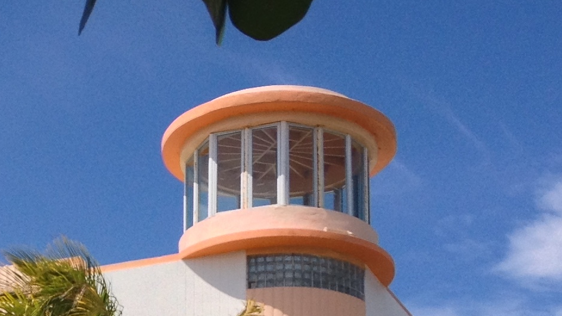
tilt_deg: +7.8
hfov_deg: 16.2
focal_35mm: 132
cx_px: 125
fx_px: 1967
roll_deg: +0.0
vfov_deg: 8.8
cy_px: 595
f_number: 2.4
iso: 50
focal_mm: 4.28
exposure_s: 1/1783
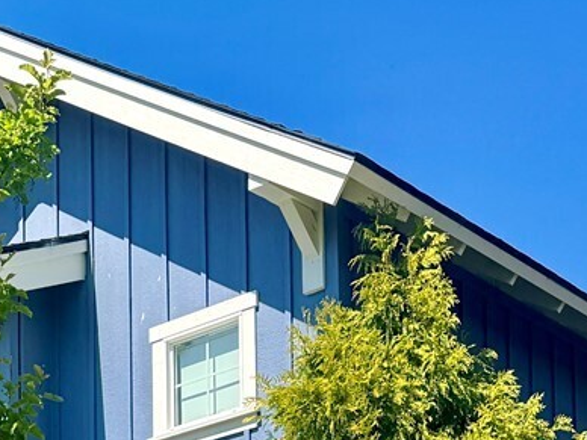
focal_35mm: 99
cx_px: 48
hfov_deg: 19.4
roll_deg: +1.4
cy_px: 824
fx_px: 1679
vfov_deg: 13.3
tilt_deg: +5.9
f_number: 1.78
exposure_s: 1/2415
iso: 80
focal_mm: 6.76
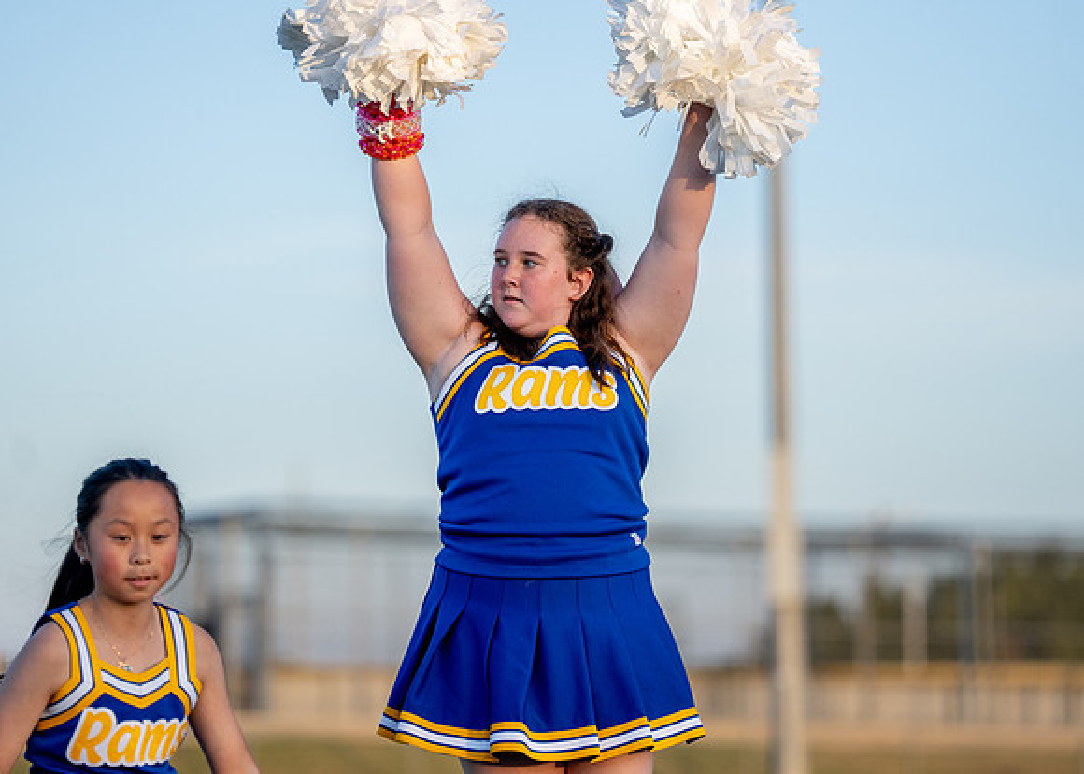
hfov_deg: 12.0
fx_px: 5142
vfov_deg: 8.6
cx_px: 554
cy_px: 385
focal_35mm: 167
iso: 500
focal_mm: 155
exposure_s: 1/2500
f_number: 2.8
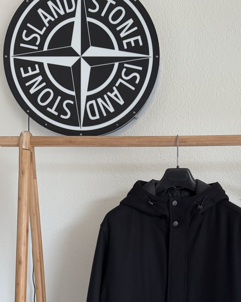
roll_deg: -0.2
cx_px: 172
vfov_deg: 41.2
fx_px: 383
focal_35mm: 43
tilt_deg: -3.4
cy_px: 239
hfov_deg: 34.4
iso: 1000
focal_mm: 6.76
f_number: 1.78
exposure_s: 1/38
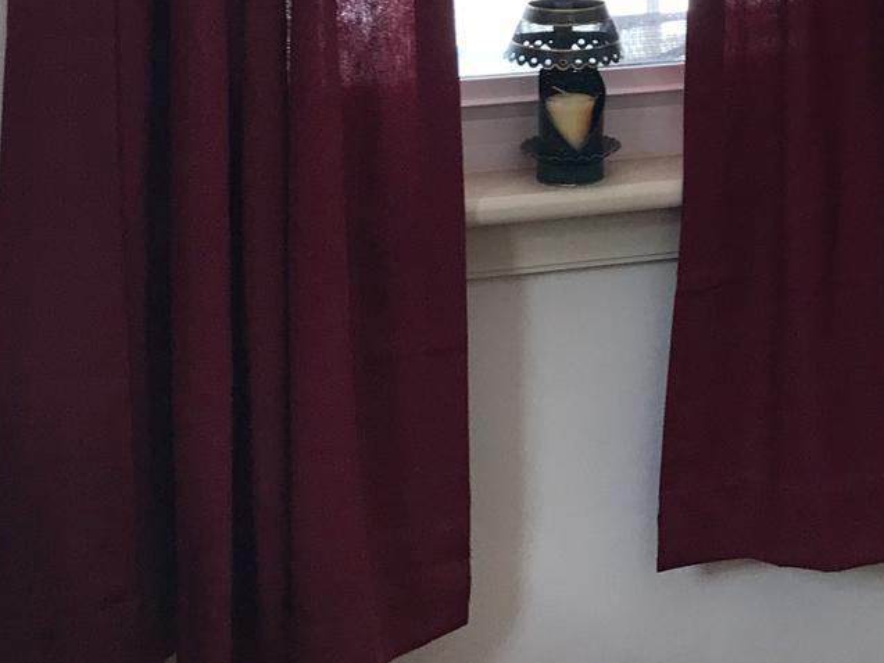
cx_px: 966
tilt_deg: +0.4
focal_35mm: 90
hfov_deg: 20.8
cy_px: -315
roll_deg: +0.0
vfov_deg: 15.3
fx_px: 2299
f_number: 1.8
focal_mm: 3.99
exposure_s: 1/120
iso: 32
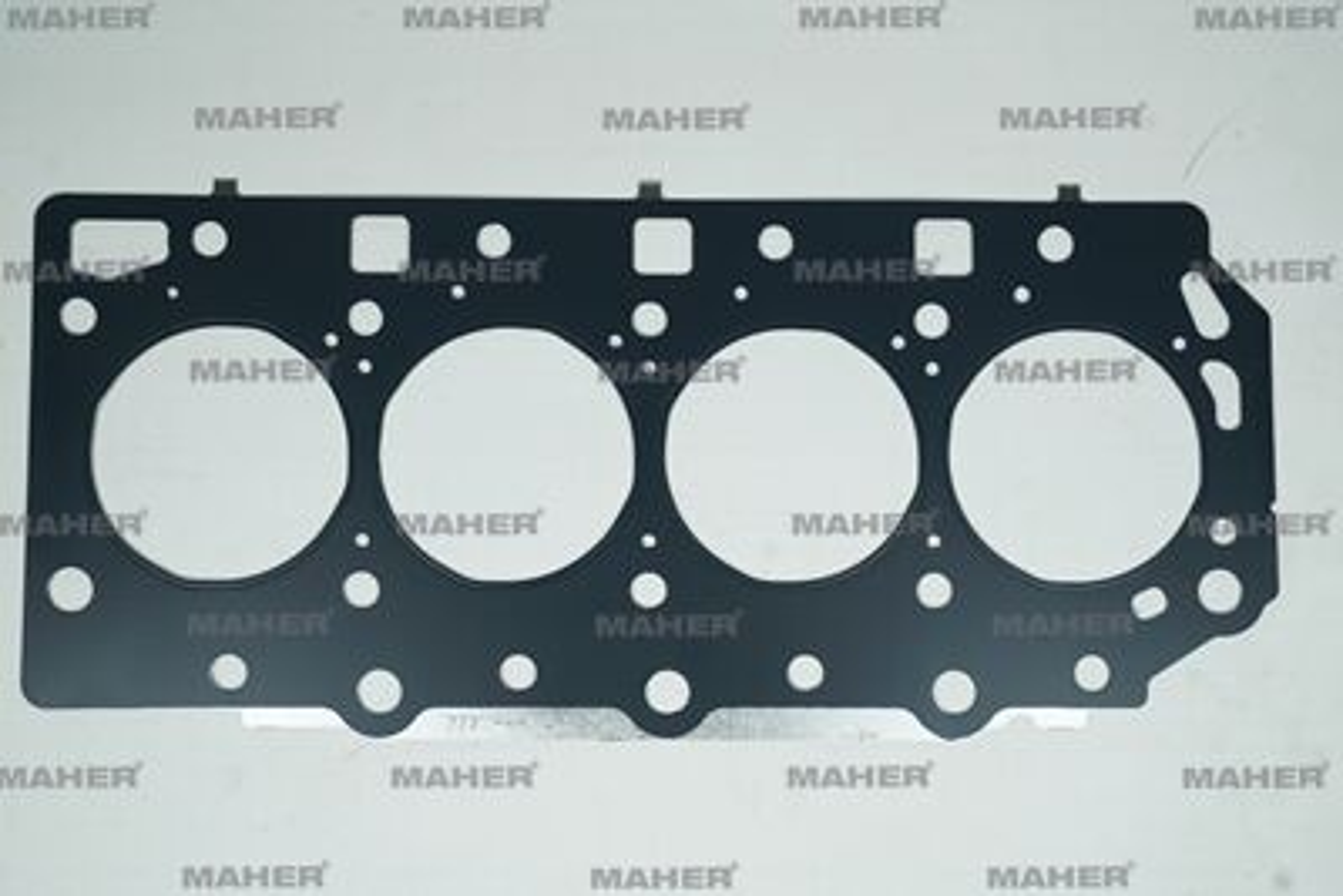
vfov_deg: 35.1
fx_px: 1418
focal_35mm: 38
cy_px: 448
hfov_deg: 50.7
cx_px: 672
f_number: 6.3
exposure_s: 1/80
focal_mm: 38
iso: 640
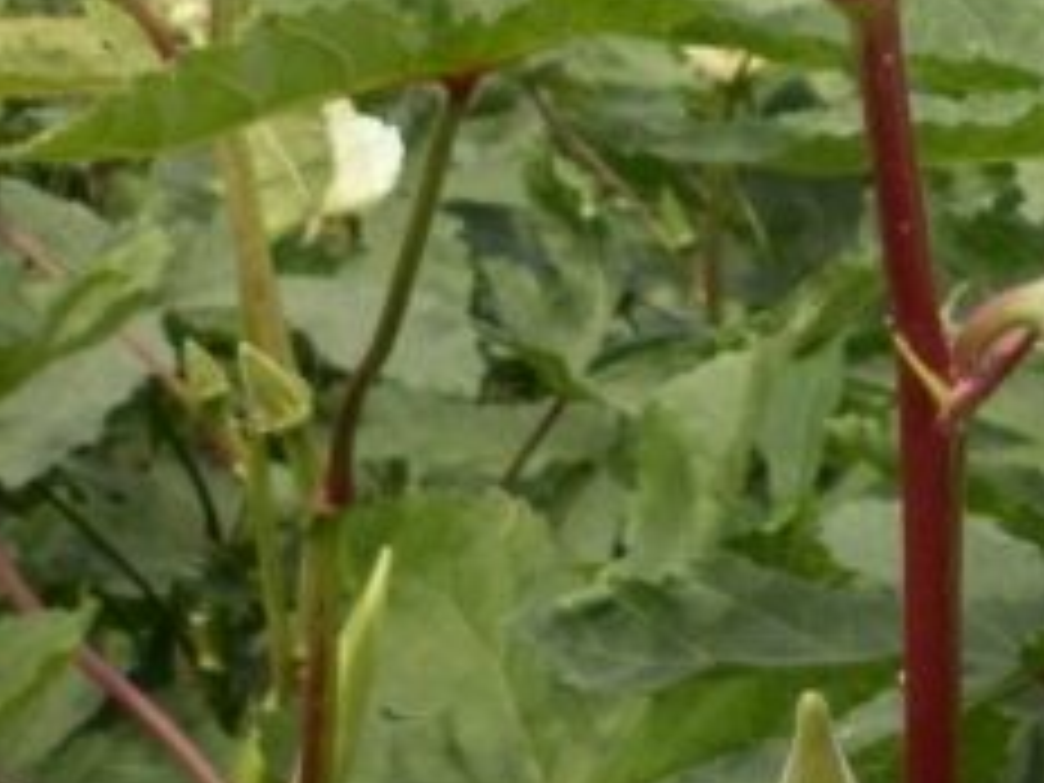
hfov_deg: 19.4
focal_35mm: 96
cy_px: 234
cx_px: 1220
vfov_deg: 15.4
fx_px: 2895
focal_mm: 5.3
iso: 80
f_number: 7.1
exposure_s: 1/160
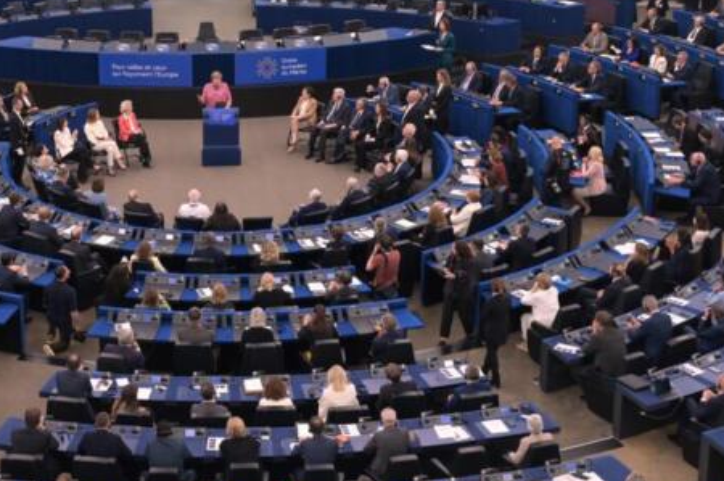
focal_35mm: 78
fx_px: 1567
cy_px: 118
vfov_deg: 17.4
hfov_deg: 25.7
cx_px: 180
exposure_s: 1/250
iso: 2000
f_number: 4
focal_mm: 45
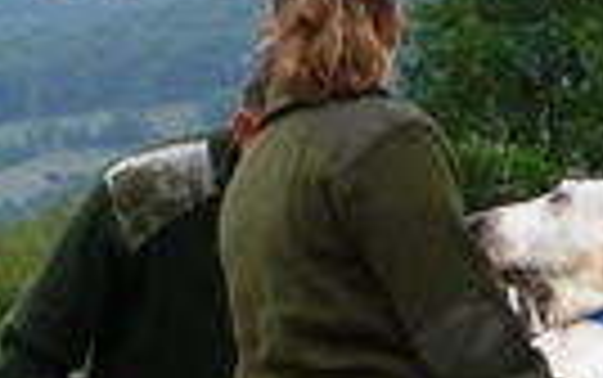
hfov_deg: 3.9
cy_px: 688
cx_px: 68
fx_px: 8816
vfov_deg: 2.4
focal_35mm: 536
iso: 100
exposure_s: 1/160
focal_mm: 26.9
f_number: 5.8
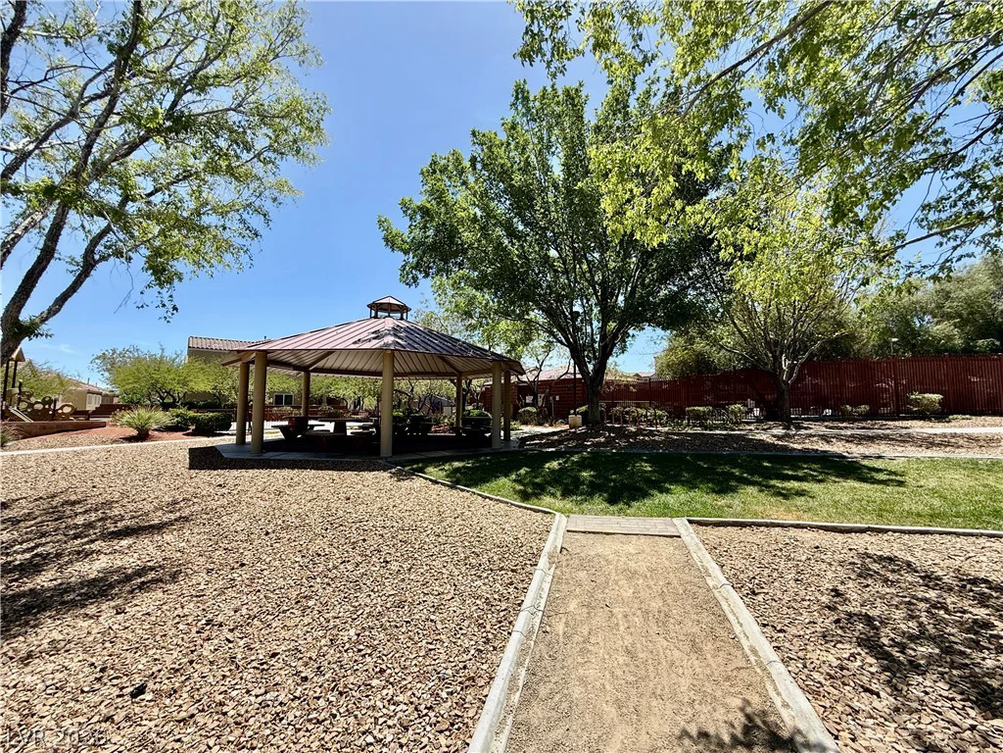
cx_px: 502
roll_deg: -0.3
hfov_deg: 102.1
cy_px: 376
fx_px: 406
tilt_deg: +5.2
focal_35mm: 14
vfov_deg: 85.7
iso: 50
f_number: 2.2
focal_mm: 2.22
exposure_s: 1/1431
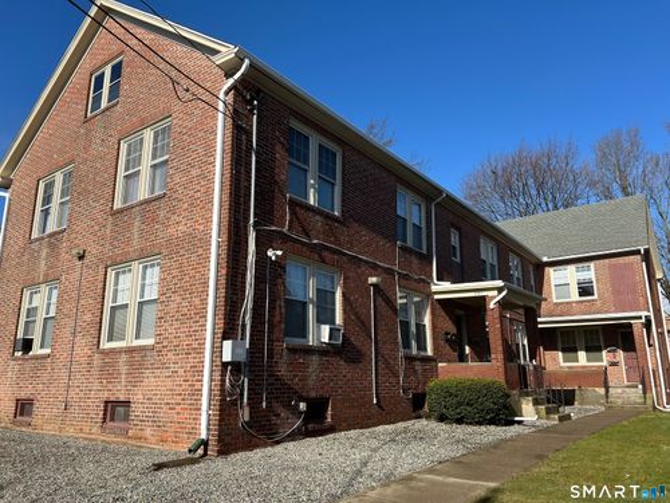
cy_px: 252
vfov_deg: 53.1
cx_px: 335
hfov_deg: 67.3
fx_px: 503
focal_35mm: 26
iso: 50
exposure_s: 1/4115
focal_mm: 5.7
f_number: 1.5
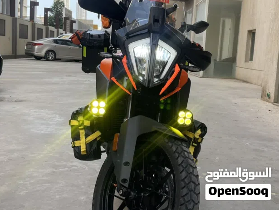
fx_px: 210
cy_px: 102
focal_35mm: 26
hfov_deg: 67.3
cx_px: 137
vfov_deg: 53.1
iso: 32
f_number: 1.6
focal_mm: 5.1
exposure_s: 1/480
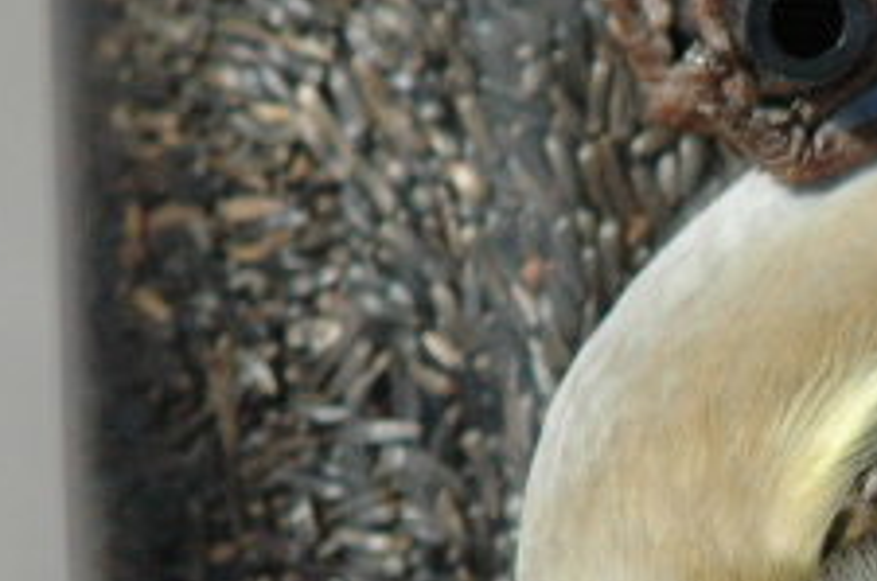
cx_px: 928
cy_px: 495
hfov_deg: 0.8
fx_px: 62961
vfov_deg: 0.5
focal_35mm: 2590
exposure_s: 1/1600
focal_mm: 500
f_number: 11
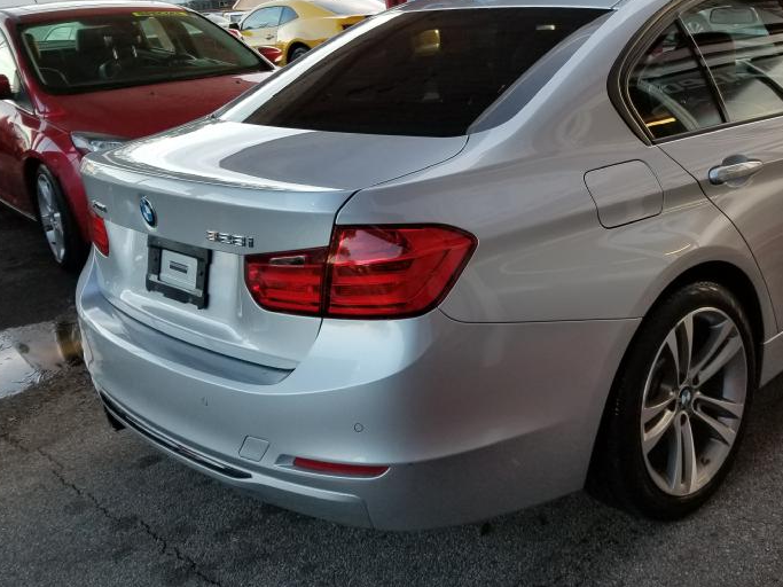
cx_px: 534
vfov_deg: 36.7
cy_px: 232
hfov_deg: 47.0
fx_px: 882
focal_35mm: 39
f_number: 1.7
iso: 64
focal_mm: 4.25
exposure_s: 1/120
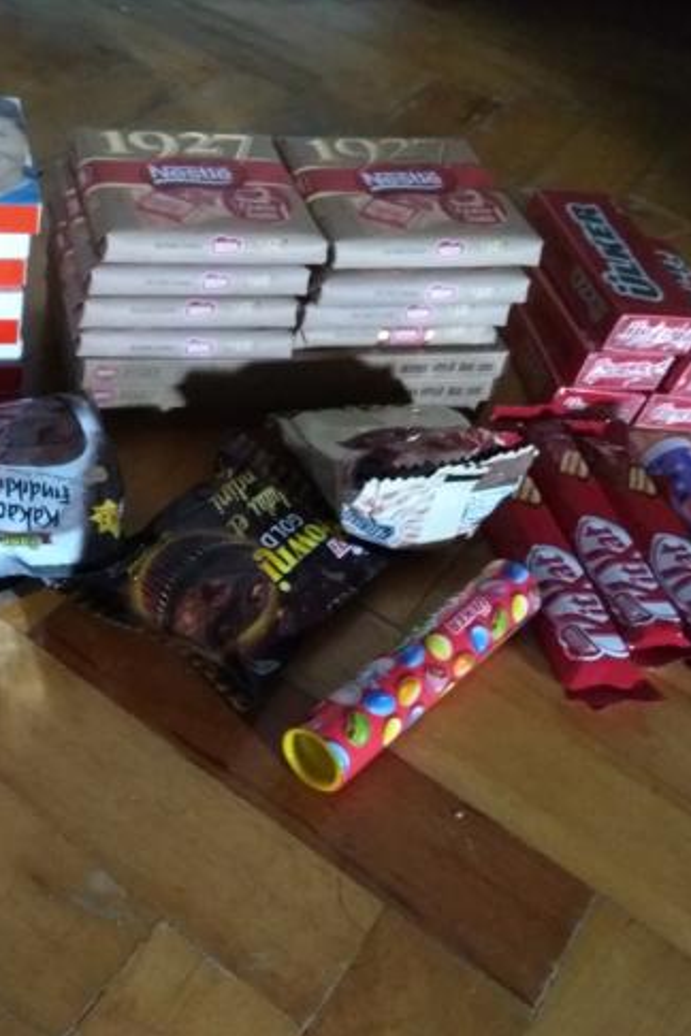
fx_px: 892
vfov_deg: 60.2
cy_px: 550
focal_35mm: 31
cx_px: 102
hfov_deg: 40.0
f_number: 2
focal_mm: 3.57
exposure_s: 1/33
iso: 1722
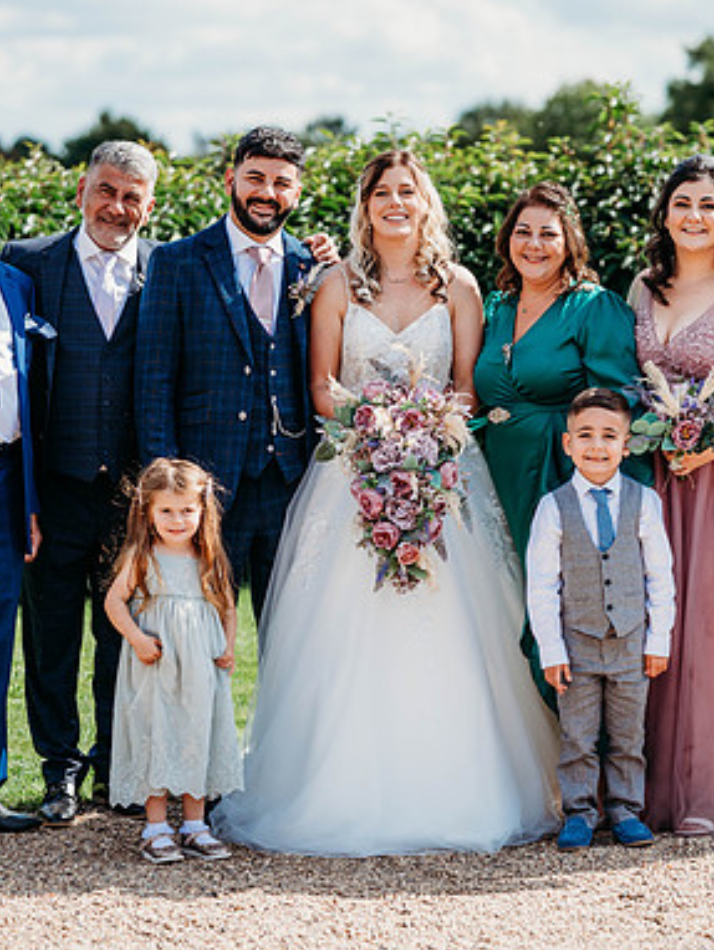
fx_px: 3406
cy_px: 473
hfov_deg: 12.0
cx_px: 406
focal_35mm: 124
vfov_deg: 15.9
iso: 100
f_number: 2.5
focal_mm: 85
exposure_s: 1/1600
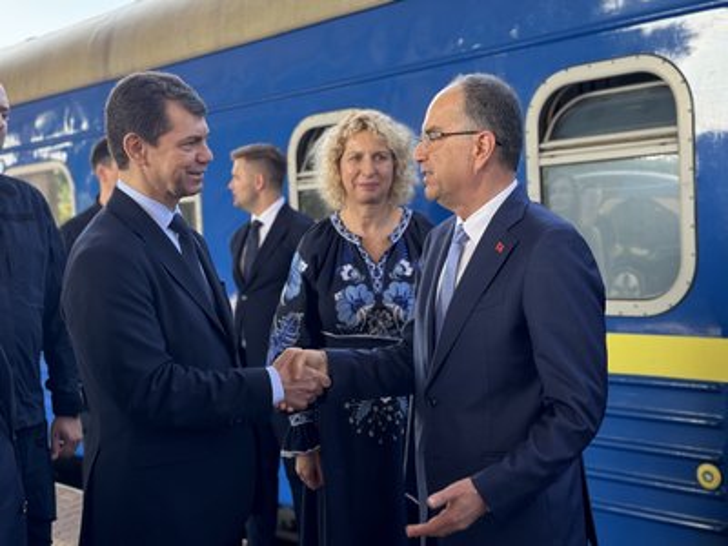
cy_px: 273
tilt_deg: -3.1
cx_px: 364
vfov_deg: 30.3
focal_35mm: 48
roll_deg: +2.7
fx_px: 1009
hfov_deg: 39.7
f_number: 1.78
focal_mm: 6.76
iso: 64
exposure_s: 1/190
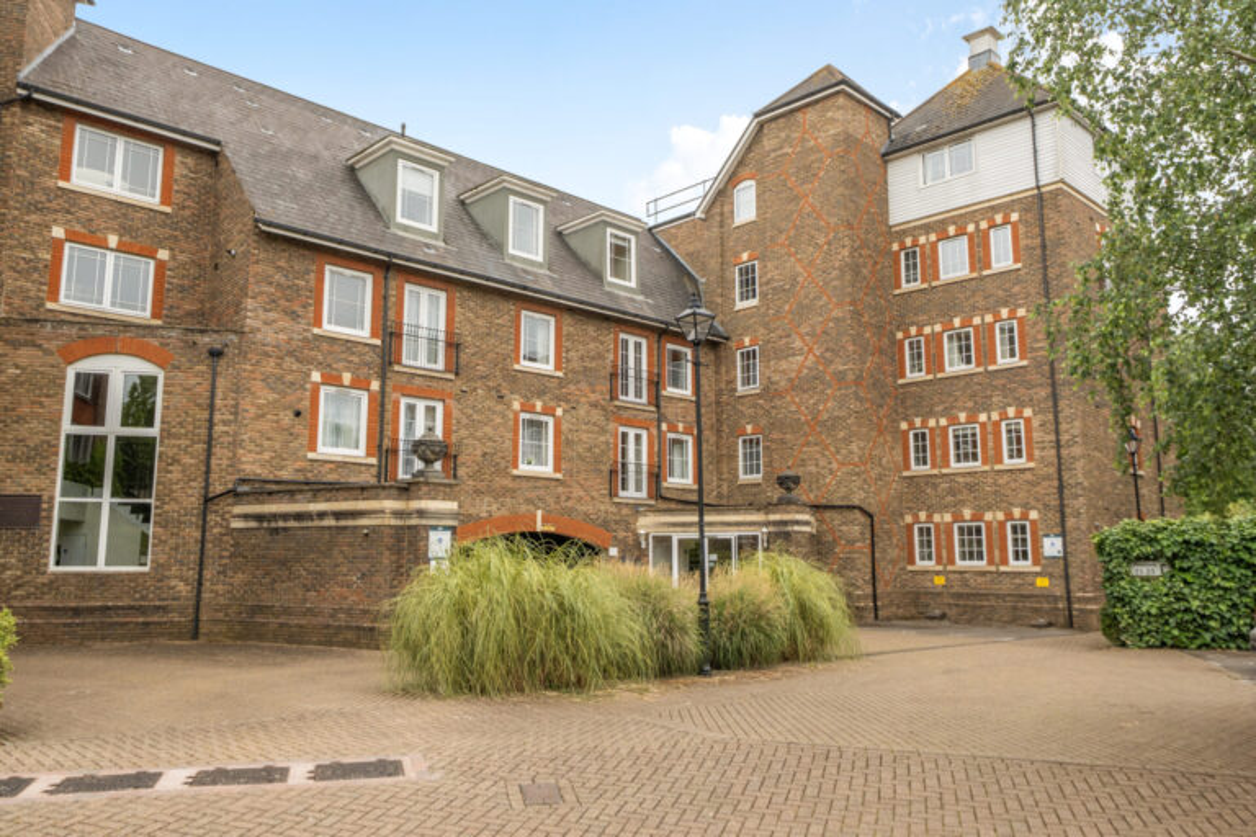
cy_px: 418
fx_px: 942
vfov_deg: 47.9
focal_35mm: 27
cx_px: 628
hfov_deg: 67.4
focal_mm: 18
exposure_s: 1/400
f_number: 8
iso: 400
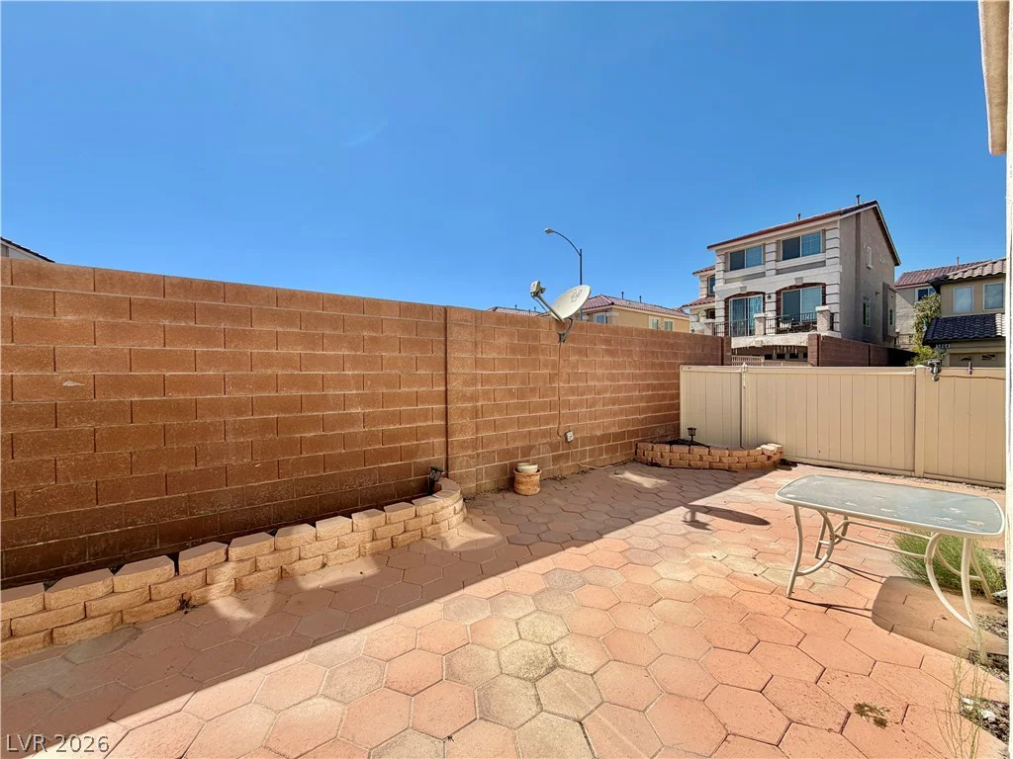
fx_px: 410
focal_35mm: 14
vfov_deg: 85.7
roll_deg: +0.6
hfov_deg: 102.1
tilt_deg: -0.6
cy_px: 380
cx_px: 506
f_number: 2.2
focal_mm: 2.22
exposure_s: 1/970
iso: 20
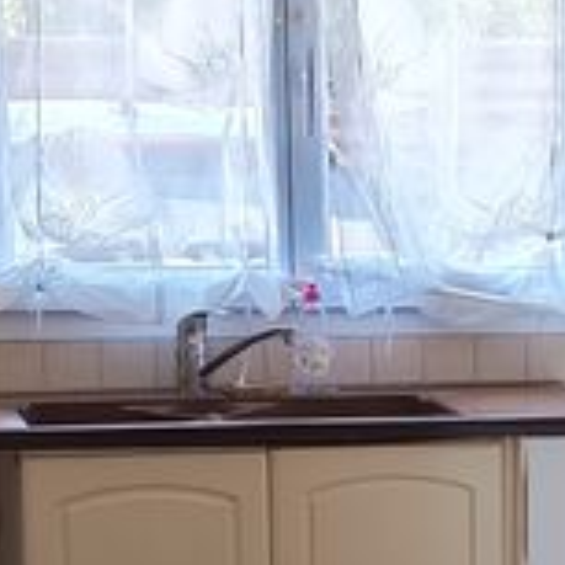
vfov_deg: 11.0
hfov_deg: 11.0
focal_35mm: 156
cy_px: 665
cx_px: 709
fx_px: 2881
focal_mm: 6.12
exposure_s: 1/100
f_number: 1.9
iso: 250
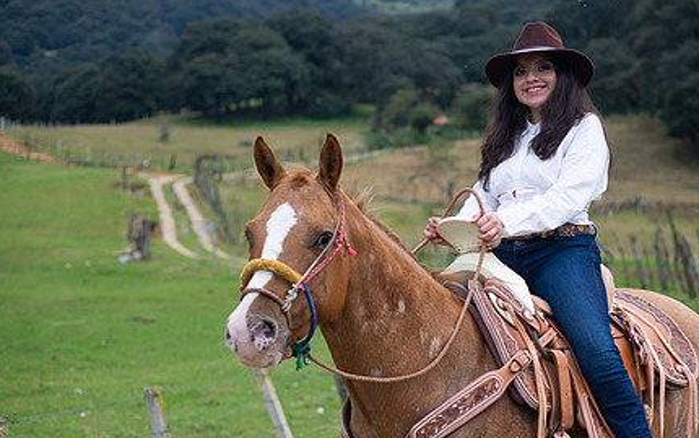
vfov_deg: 18.3
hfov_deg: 28.8
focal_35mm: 71
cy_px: 274
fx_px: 1353
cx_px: 470
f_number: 2.8
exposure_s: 1/800
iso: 400
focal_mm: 50
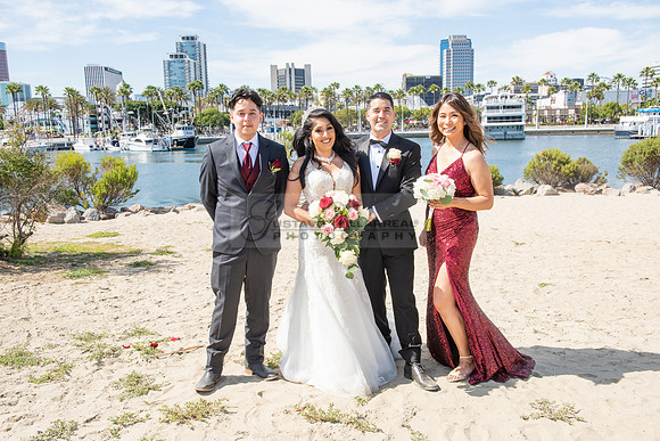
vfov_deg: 41.1
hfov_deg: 58.7
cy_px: 220
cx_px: 330
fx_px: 587
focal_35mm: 32
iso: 200
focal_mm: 32
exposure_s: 1/200
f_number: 11
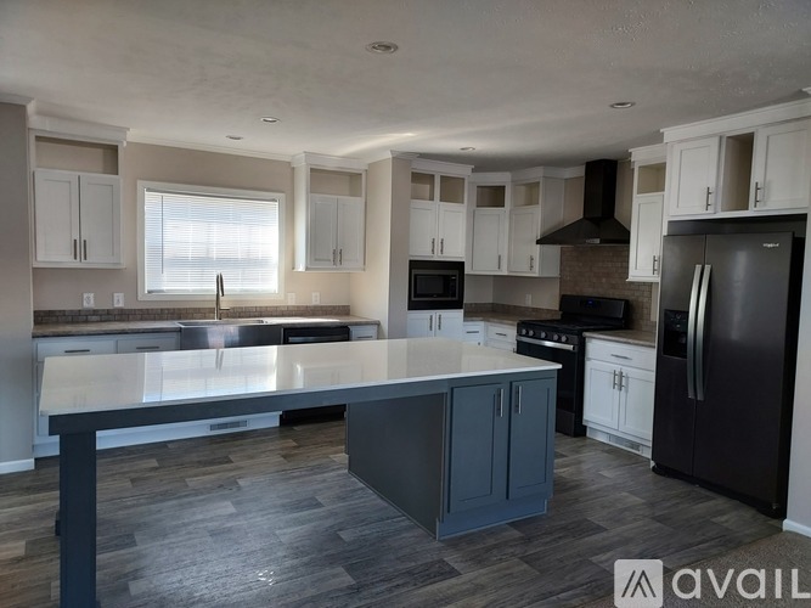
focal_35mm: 24
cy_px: 304
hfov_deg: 71.6
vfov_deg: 56.8
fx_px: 562
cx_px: 406
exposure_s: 1/60
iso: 64
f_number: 1.8
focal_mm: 4.6
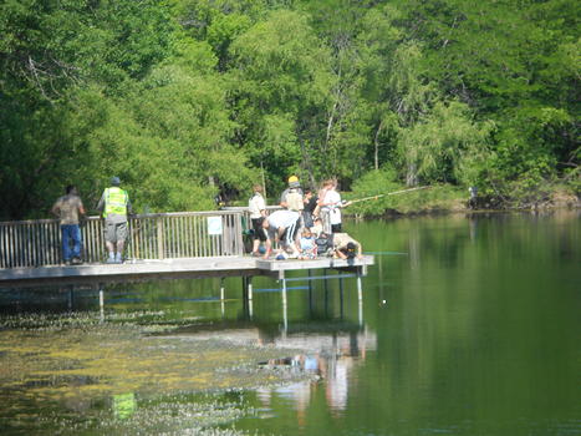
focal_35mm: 130
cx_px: 290
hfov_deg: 15.2
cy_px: 218
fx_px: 2181
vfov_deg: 11.4
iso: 80
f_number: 6.5
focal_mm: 23
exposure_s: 1/125
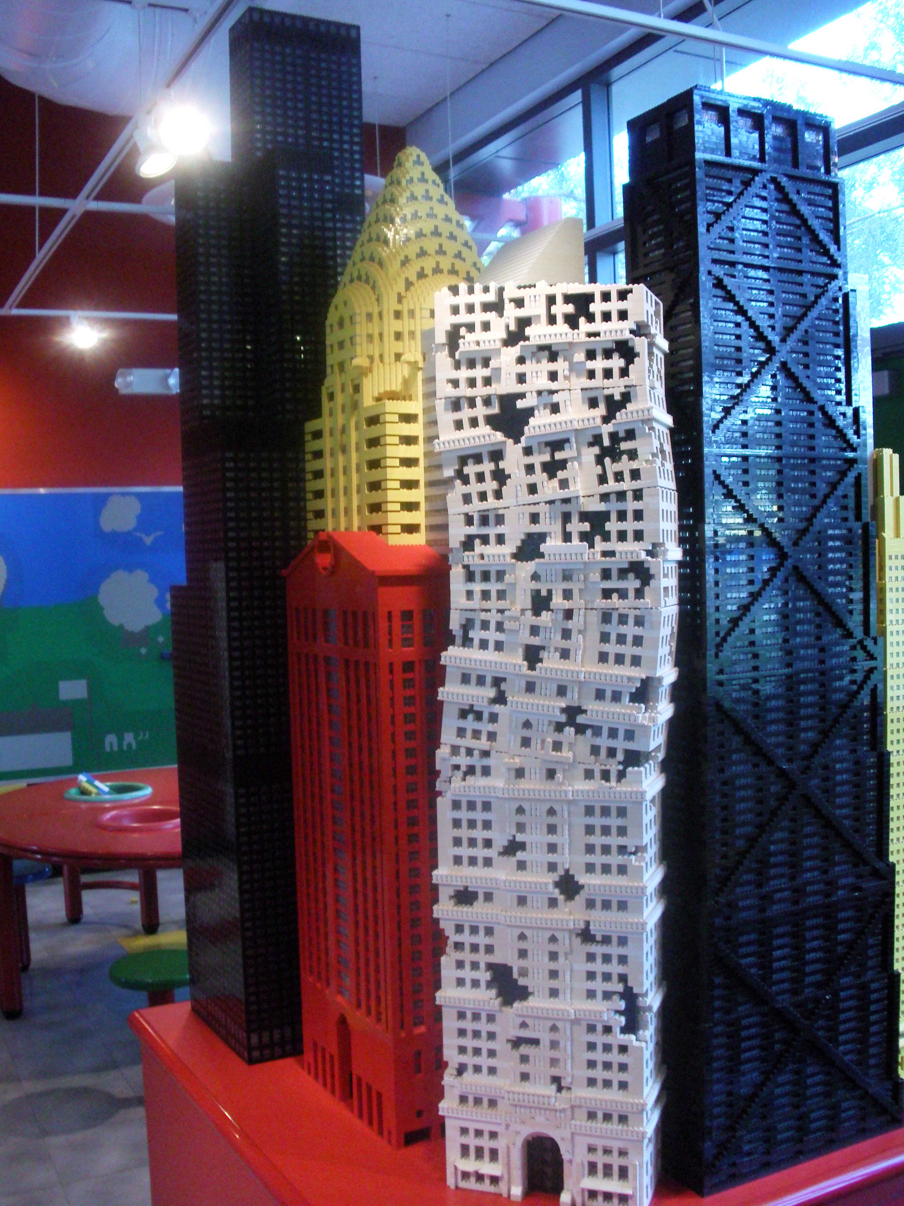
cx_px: 452
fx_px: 1323
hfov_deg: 37.7
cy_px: 603
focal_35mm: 38
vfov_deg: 49.0
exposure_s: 1/60
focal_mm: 6.3
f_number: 3.1
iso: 410
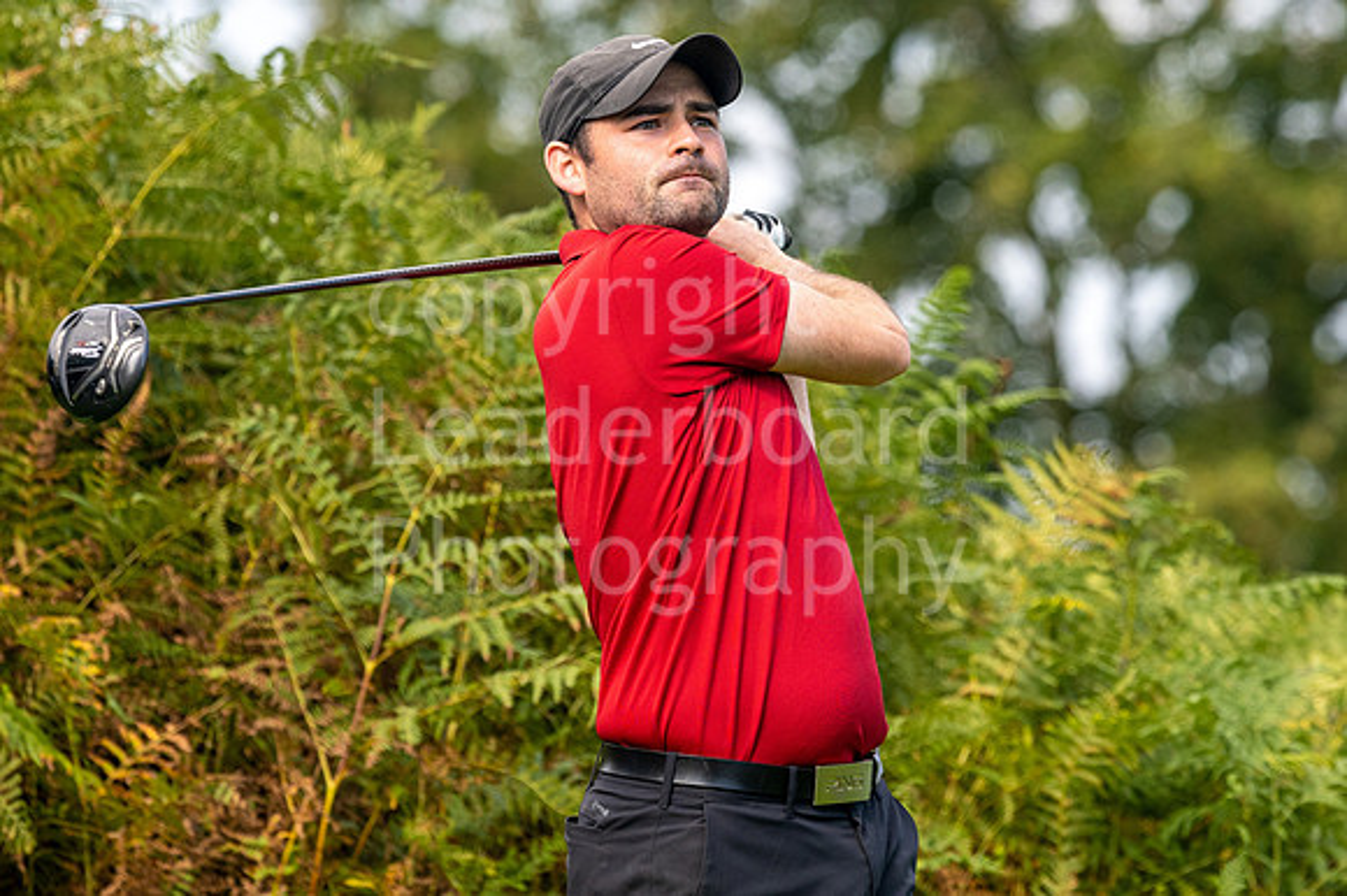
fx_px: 20580
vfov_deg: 2.5
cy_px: 348
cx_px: 824
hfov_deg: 3.7
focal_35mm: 550
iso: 200
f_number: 5.6
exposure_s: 1/640
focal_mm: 300
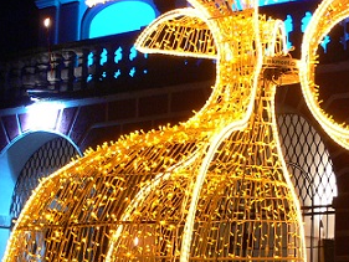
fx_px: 1109
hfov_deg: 17.8
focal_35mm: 110
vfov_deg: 13.4
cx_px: 219
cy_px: 194
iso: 100
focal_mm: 7.4
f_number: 2.8
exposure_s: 1/2.5
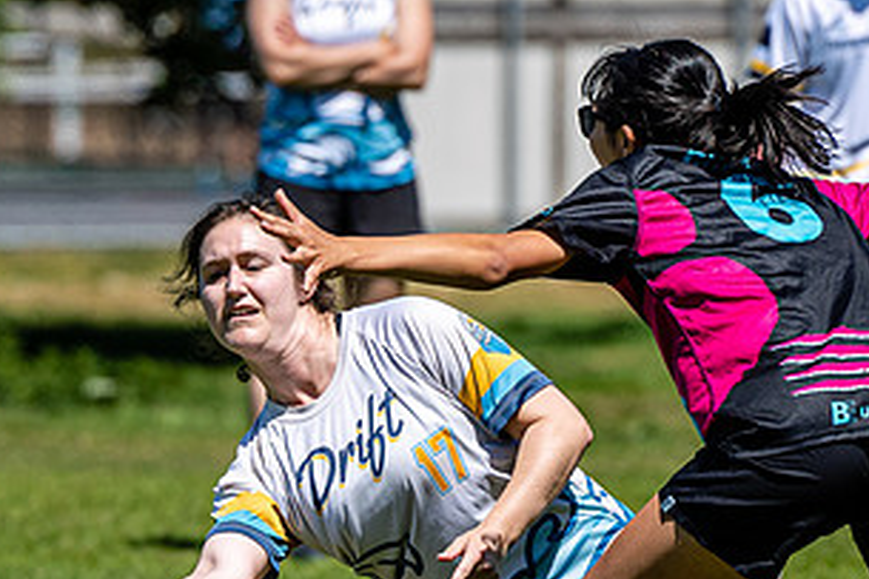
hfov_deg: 2.6
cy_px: 529
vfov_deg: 1.7
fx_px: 19348
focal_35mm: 802
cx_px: 245
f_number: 4
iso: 100
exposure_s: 1/2000
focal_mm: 200
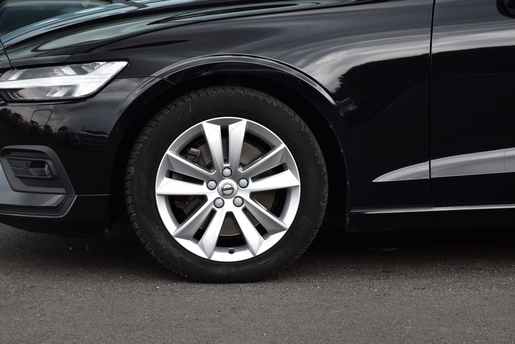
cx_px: 258
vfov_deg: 10.8
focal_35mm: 128
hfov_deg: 16.1
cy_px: 172
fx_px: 1824
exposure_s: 1/125
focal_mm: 85
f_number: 9
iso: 450
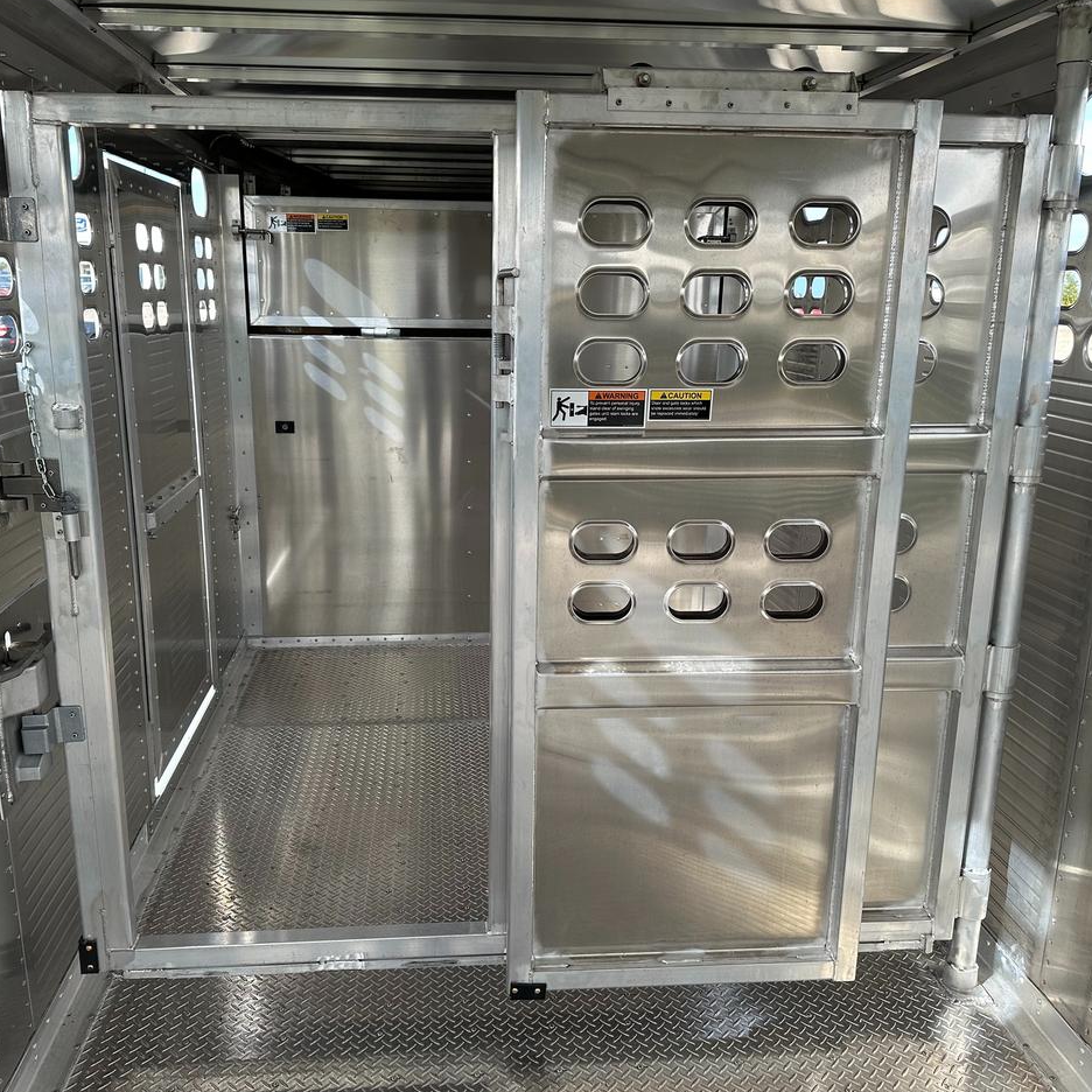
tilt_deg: -13.6
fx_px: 1035
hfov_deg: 55.6
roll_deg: -0.6
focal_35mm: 29
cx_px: 517
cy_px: 550
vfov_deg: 55.6
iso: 80
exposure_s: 1/426
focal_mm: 6.86
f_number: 1.78
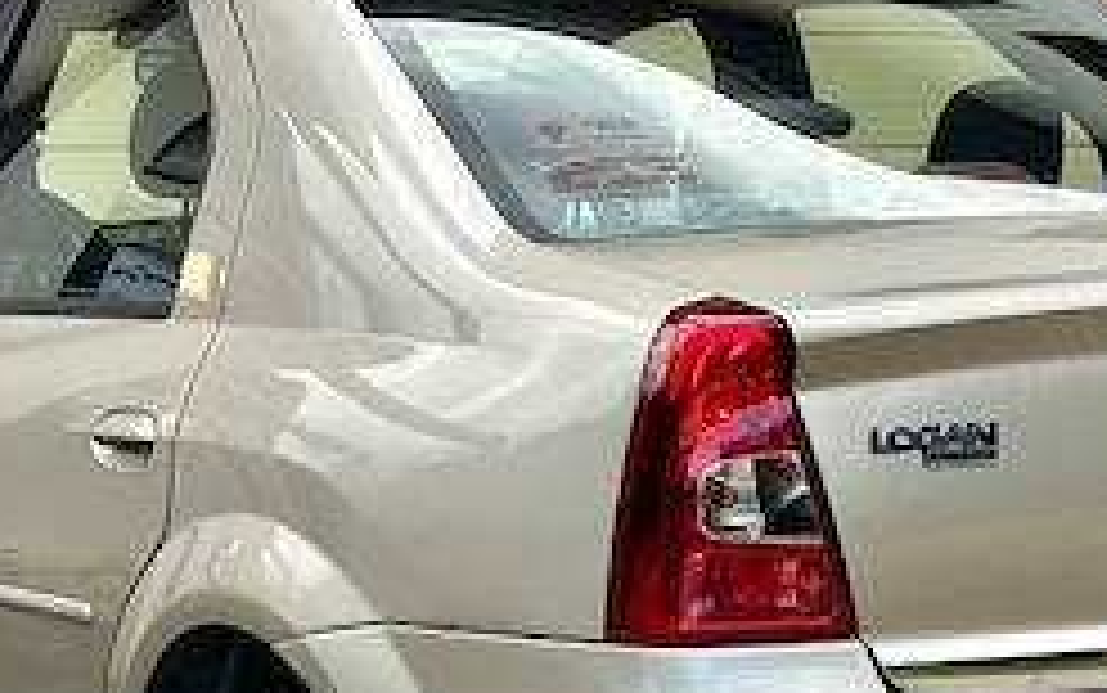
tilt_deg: -2.3
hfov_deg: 16.8
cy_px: 333
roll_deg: +1.3
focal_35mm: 124
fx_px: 3743
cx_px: 576
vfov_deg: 10.6
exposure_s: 1/631
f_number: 1.78
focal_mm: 6.86
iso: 80
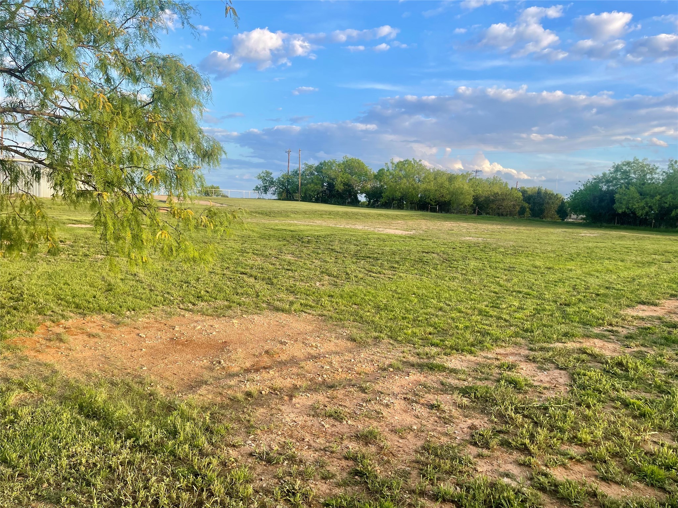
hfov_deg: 69.4
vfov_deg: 54.9
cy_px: 254
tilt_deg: -6.3
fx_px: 490
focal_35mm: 25
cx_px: 339
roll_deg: -2.1
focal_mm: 5.1
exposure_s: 1/765
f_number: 1.6
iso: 32
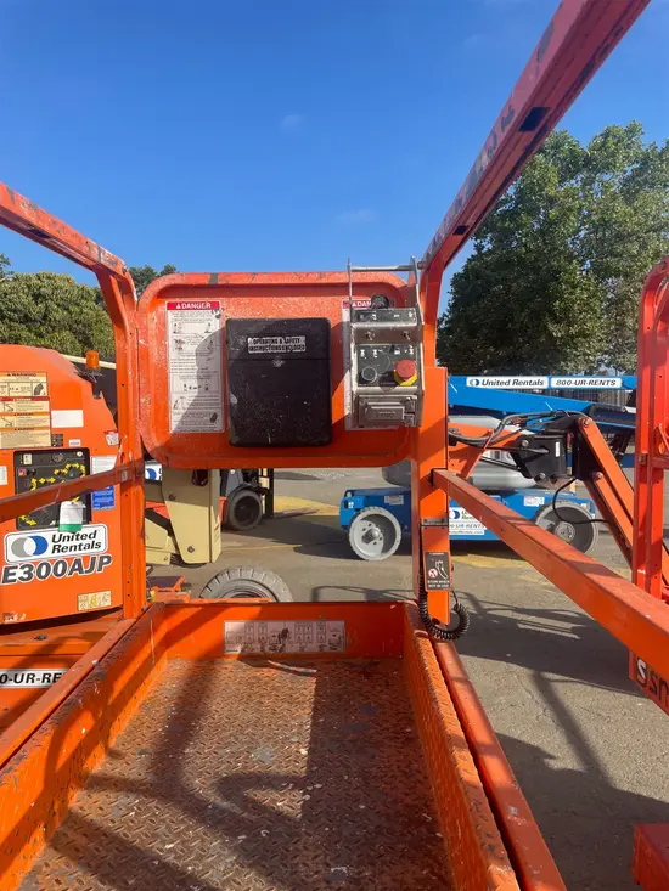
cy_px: 446
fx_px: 670
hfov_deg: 53.1
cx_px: 334
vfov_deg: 67.3
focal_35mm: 26
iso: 32
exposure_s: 1/2882
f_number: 1.6
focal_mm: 4.2
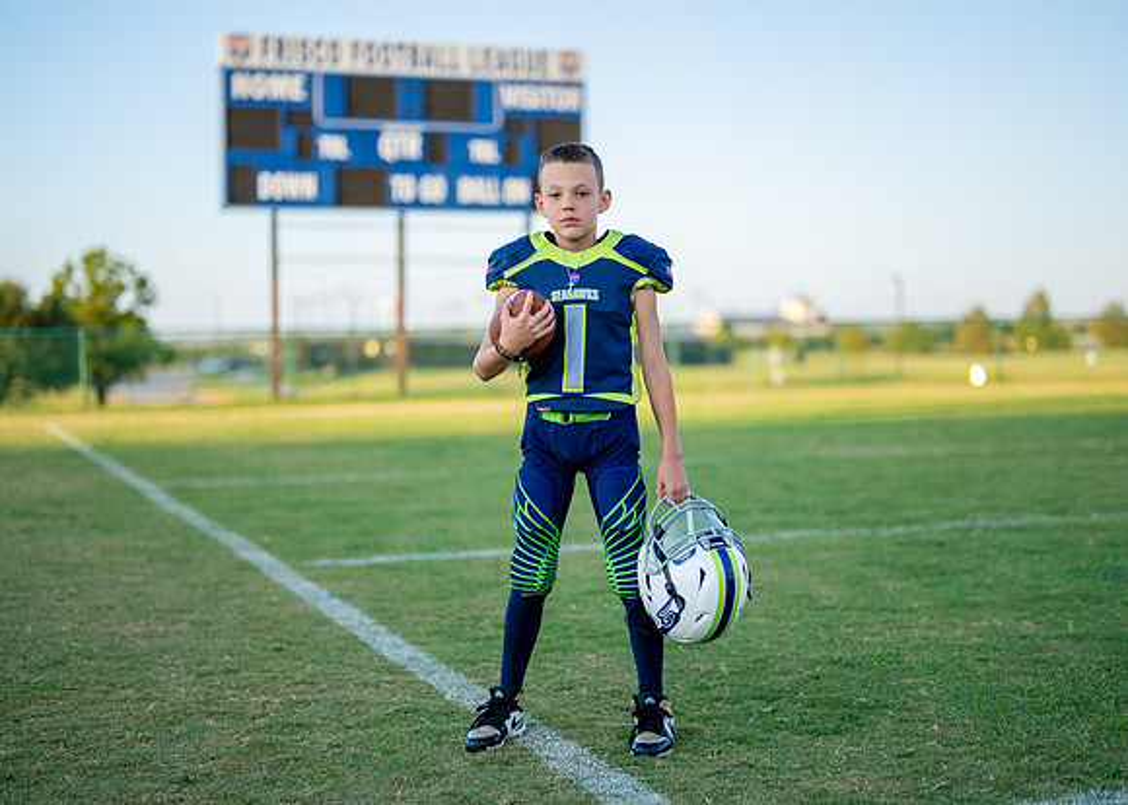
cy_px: 389
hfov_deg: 34.0
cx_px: 587
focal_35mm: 58
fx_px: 1842
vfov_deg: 24.7
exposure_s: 1/2500
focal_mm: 50
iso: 160
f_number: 1.2
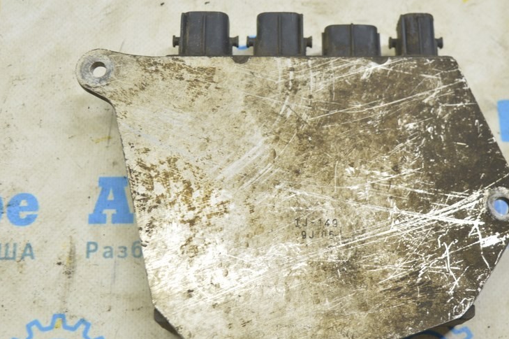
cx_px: 301
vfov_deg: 23.0
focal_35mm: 59
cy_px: 160
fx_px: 834
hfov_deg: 33.9
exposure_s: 1/20
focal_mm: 28
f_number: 5.6
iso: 400
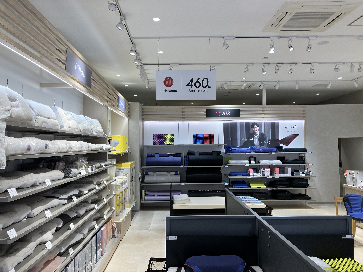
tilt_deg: +2.2
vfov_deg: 49.7
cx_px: 182
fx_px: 294
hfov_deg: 63.4
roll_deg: +0.3
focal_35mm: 28
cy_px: 136
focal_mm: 3.99
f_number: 1.8
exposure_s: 1/100
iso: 32
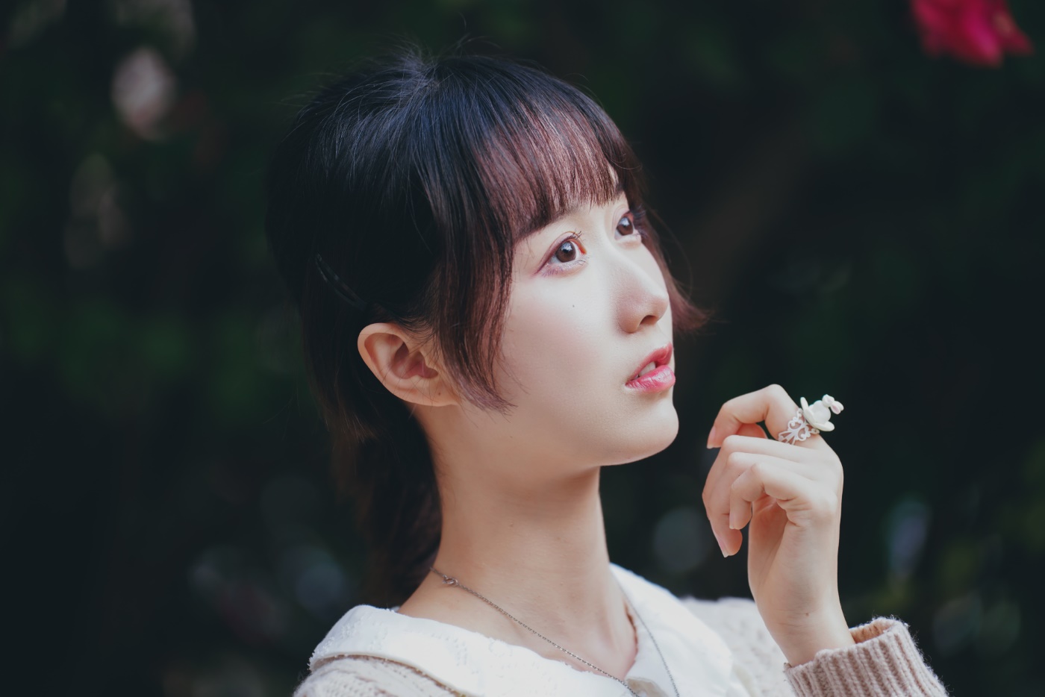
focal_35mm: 150
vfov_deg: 9.2
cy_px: 348
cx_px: 522
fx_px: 4355
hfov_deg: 13.7
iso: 400
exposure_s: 1/500
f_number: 2.8
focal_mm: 150
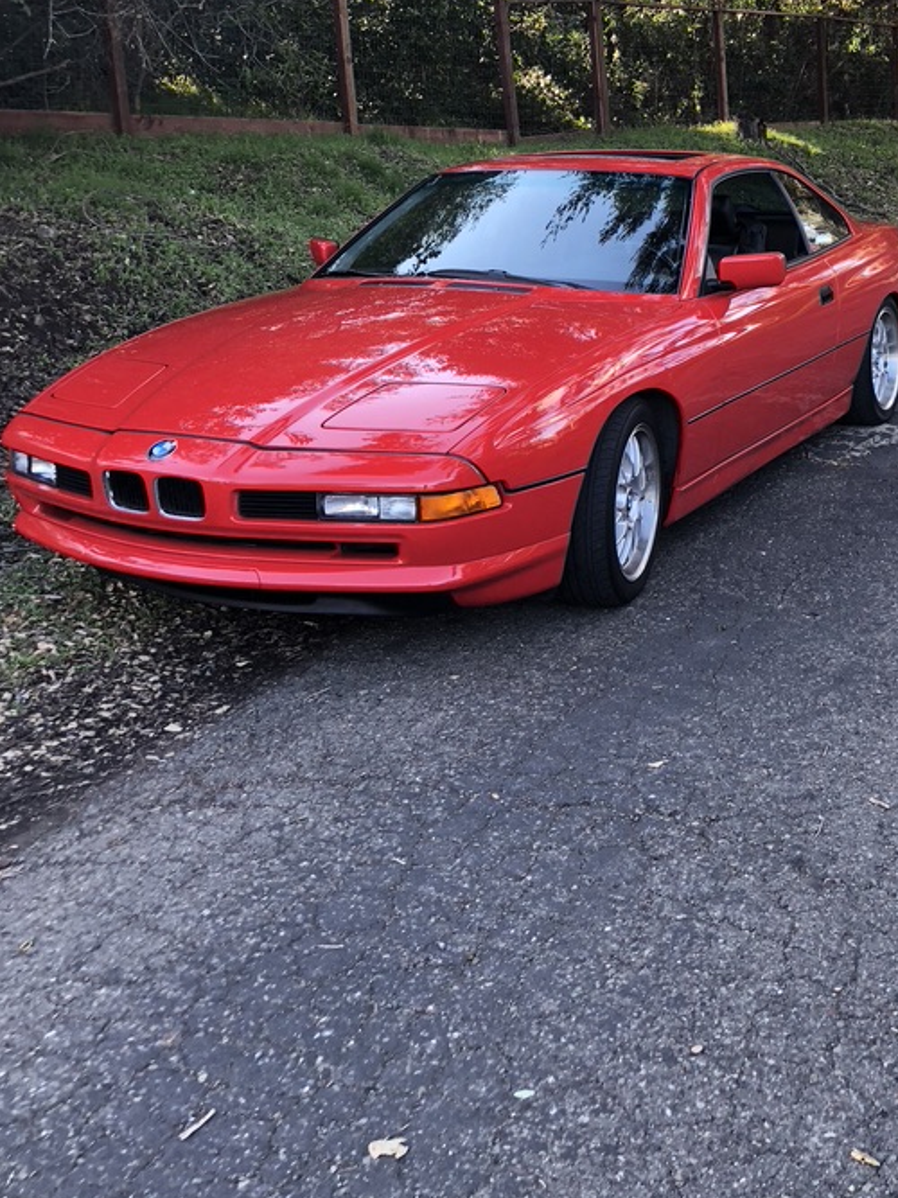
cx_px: 618
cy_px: 356
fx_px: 1488
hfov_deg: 33.2
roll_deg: +4.2
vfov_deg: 43.0
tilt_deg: -8.2
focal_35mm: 43
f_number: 1.8
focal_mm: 4
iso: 64
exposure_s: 1/120
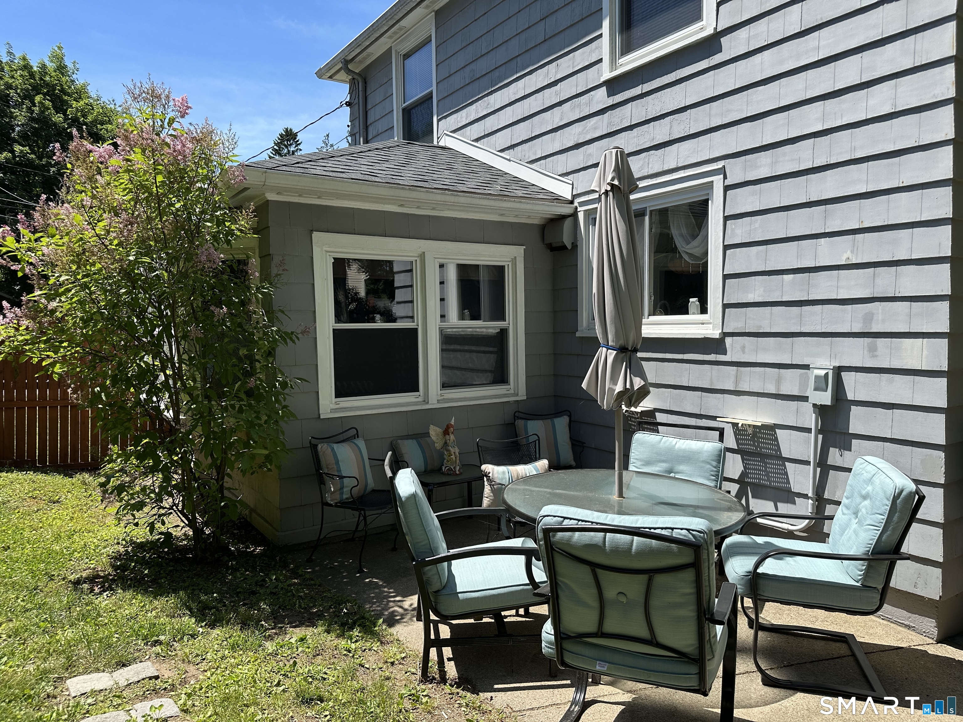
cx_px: 482
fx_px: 668
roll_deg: +1.0
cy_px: 361
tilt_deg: -3.7
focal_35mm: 24
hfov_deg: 71.6
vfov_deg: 56.8
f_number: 1.78
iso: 80
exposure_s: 1/2967
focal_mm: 6.86
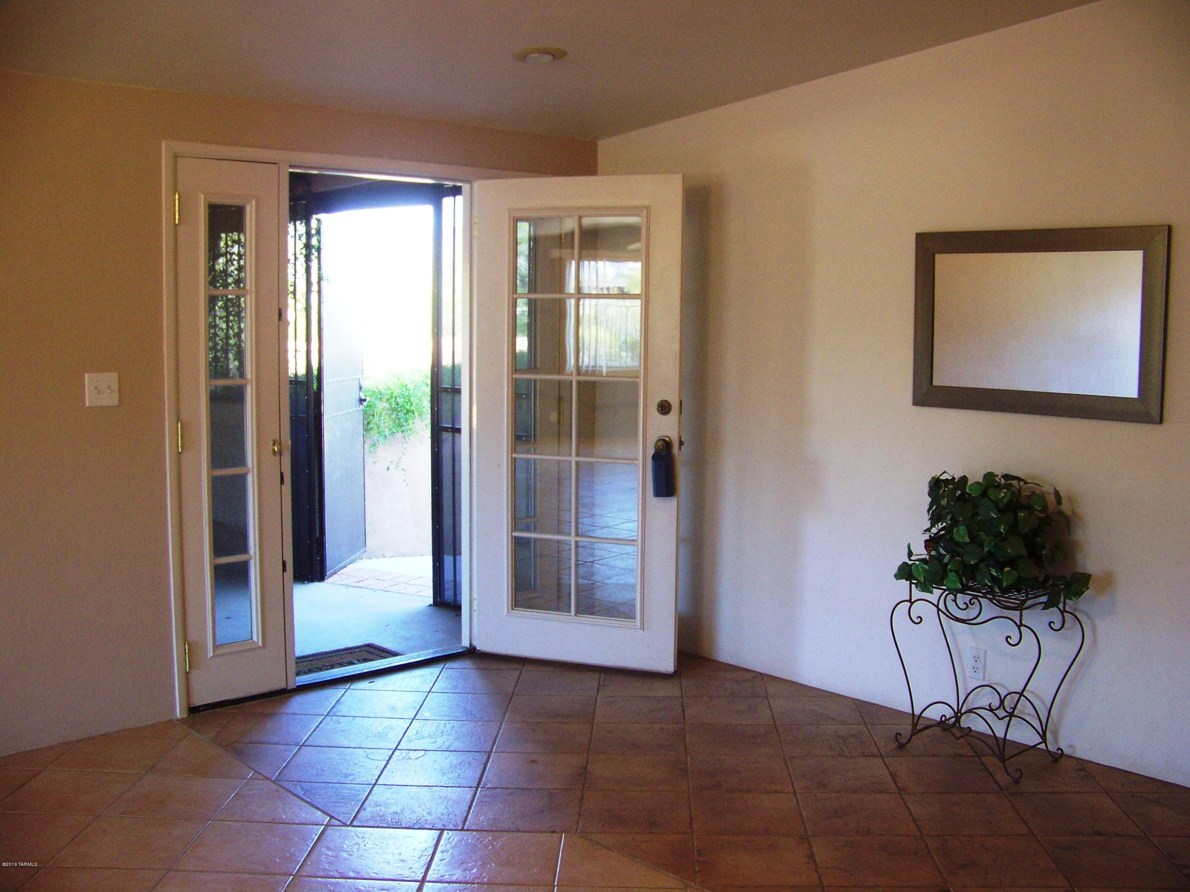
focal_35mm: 36
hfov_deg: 51.4
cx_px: 595
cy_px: 446
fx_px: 1238
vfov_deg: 39.7
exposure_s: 1/30
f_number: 2.8
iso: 125
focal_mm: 5.85
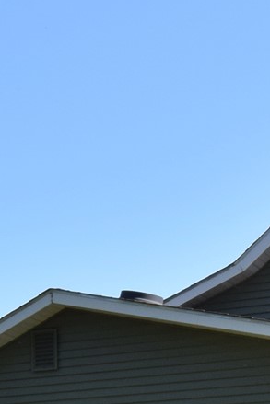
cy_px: 501
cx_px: 57
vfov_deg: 19.7
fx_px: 1084
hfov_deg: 14.1
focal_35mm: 96
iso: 320
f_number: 14
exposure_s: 1/200
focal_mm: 13
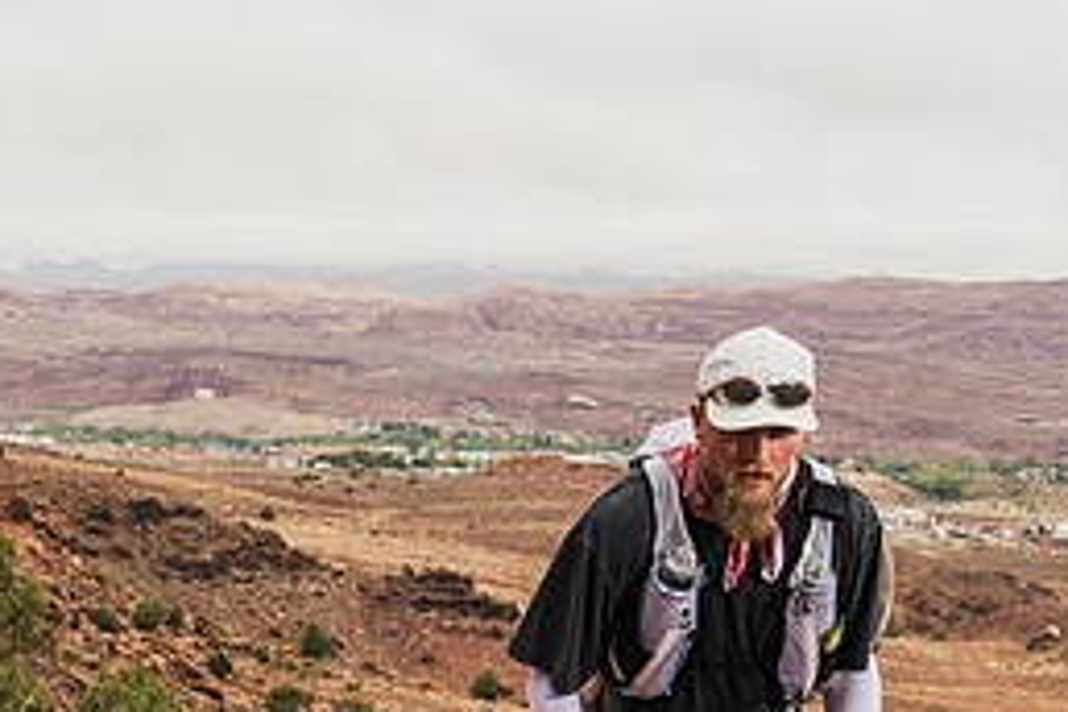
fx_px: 2670
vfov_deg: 14.9
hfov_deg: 22.4
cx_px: 240
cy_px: 702
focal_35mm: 90
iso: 200
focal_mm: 37
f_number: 6.3
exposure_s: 1/320
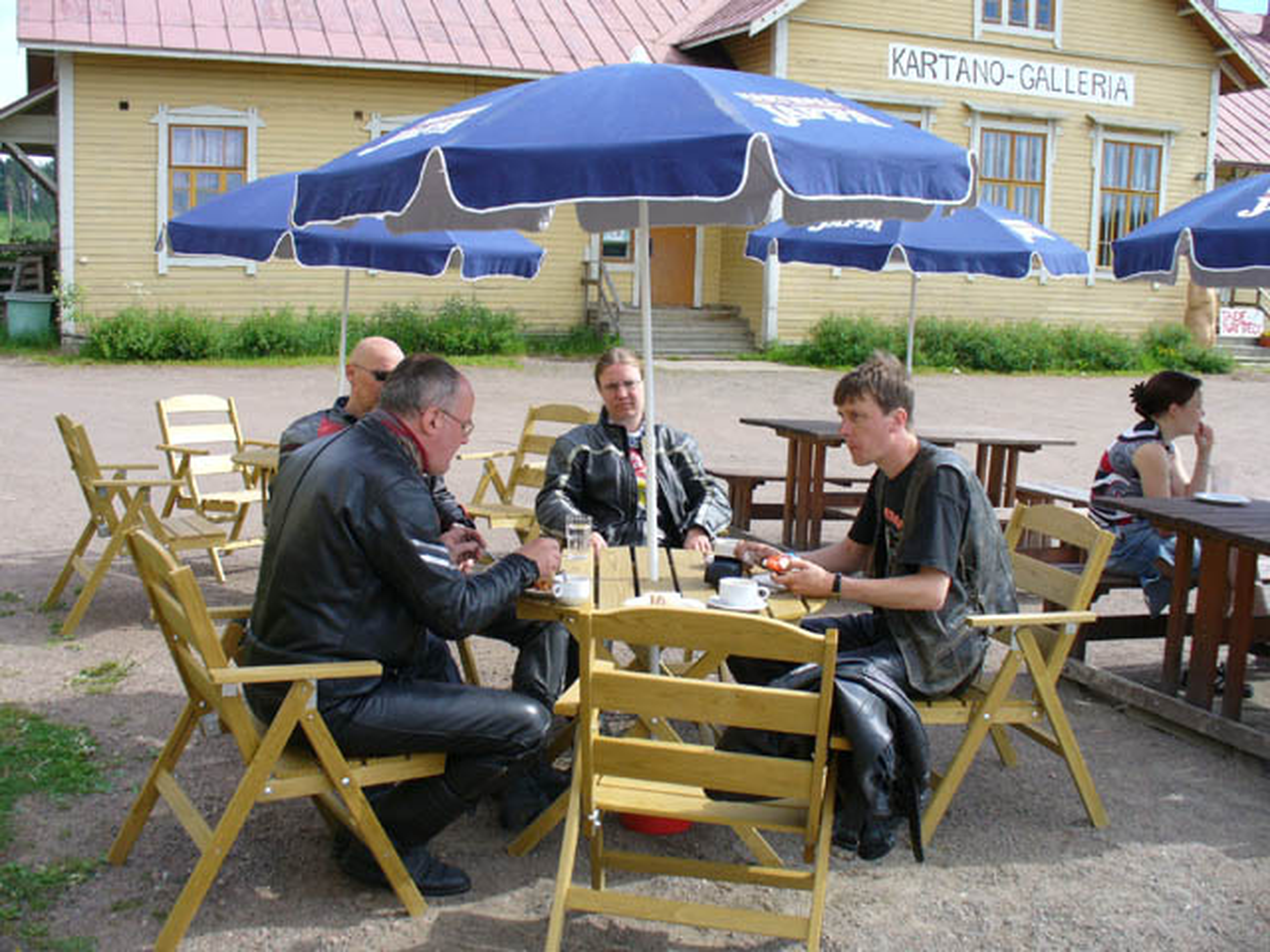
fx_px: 1357
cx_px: 635
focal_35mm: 37
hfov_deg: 50.1
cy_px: 476
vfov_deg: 38.7
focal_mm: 6.1
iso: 80
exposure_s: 1/160
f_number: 5.6
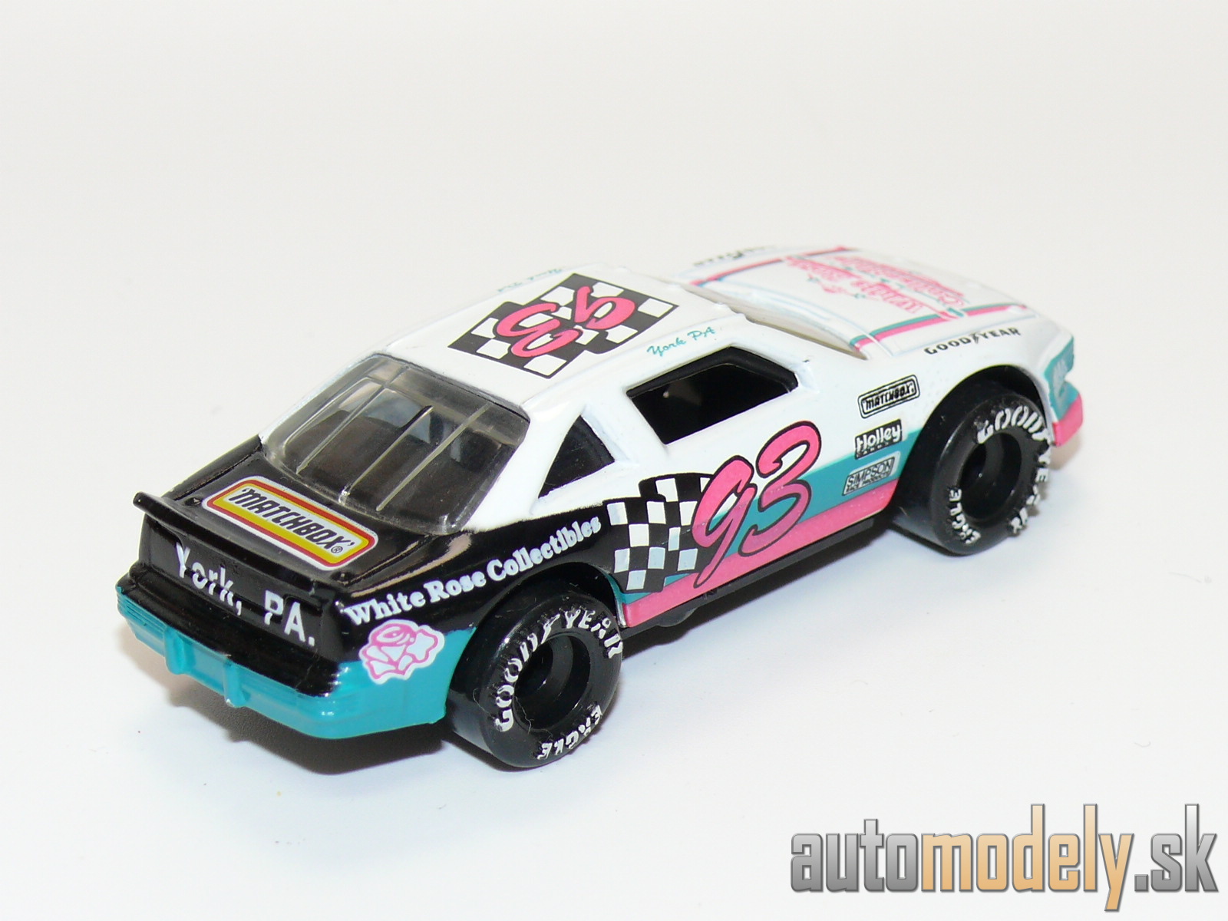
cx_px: 614
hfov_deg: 18.7
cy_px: 460
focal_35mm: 105
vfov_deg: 14.1
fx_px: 3725
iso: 100
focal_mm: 13.7
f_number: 4
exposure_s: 1/30
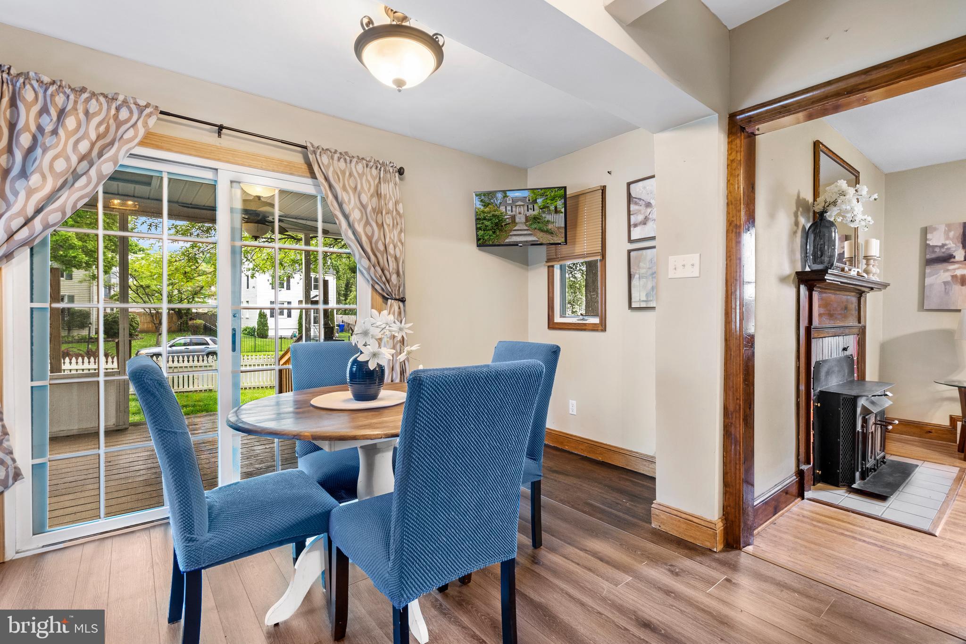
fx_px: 429
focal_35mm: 16
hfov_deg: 96.7
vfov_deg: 73.7
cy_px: 322
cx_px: 483
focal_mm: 16
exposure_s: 2.5
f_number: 8
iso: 640
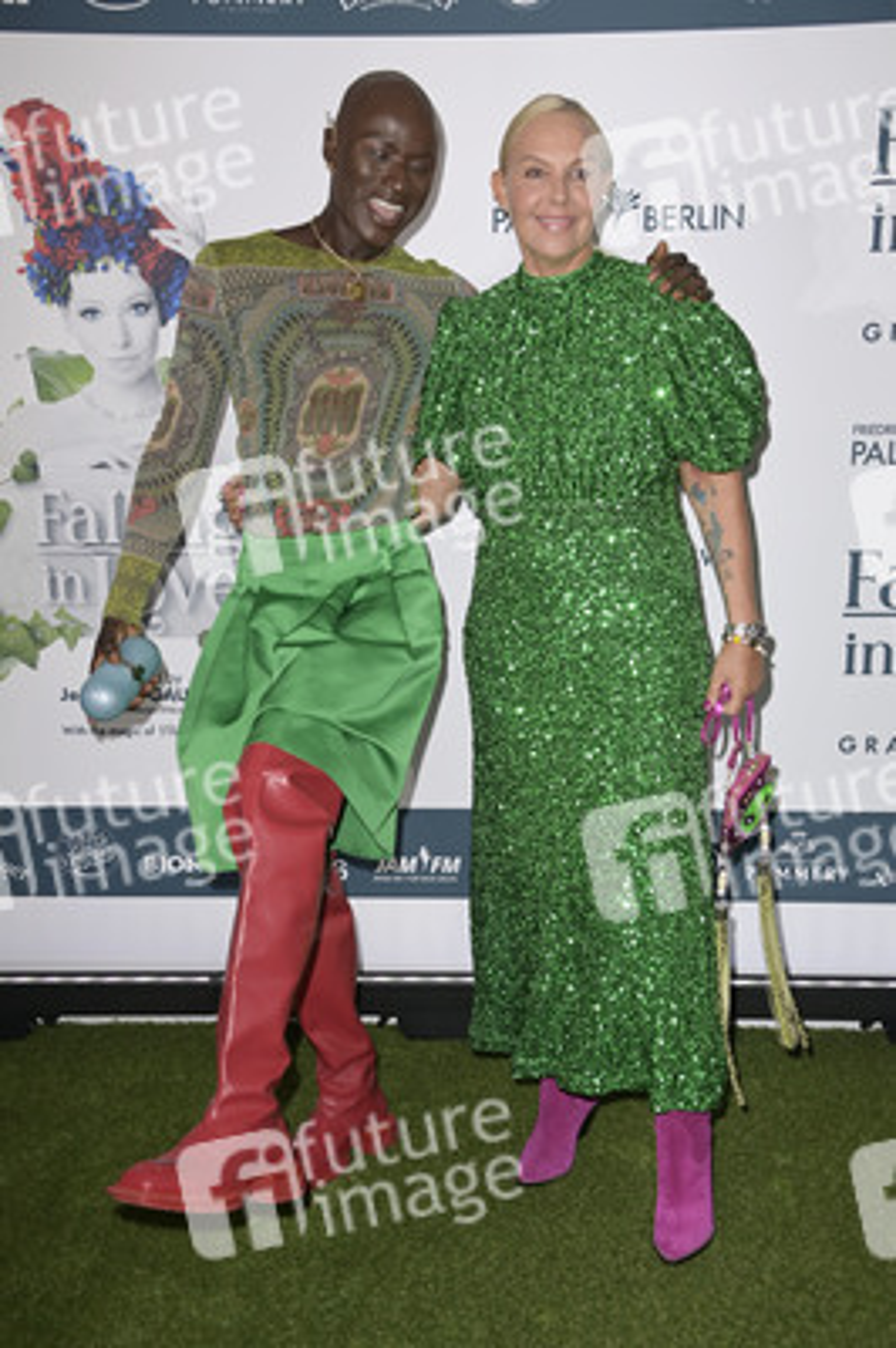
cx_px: 448
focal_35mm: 44
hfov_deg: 30.5
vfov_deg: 44.5
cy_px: 674
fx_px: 1645
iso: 640
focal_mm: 44
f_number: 5.6
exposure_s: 1/250
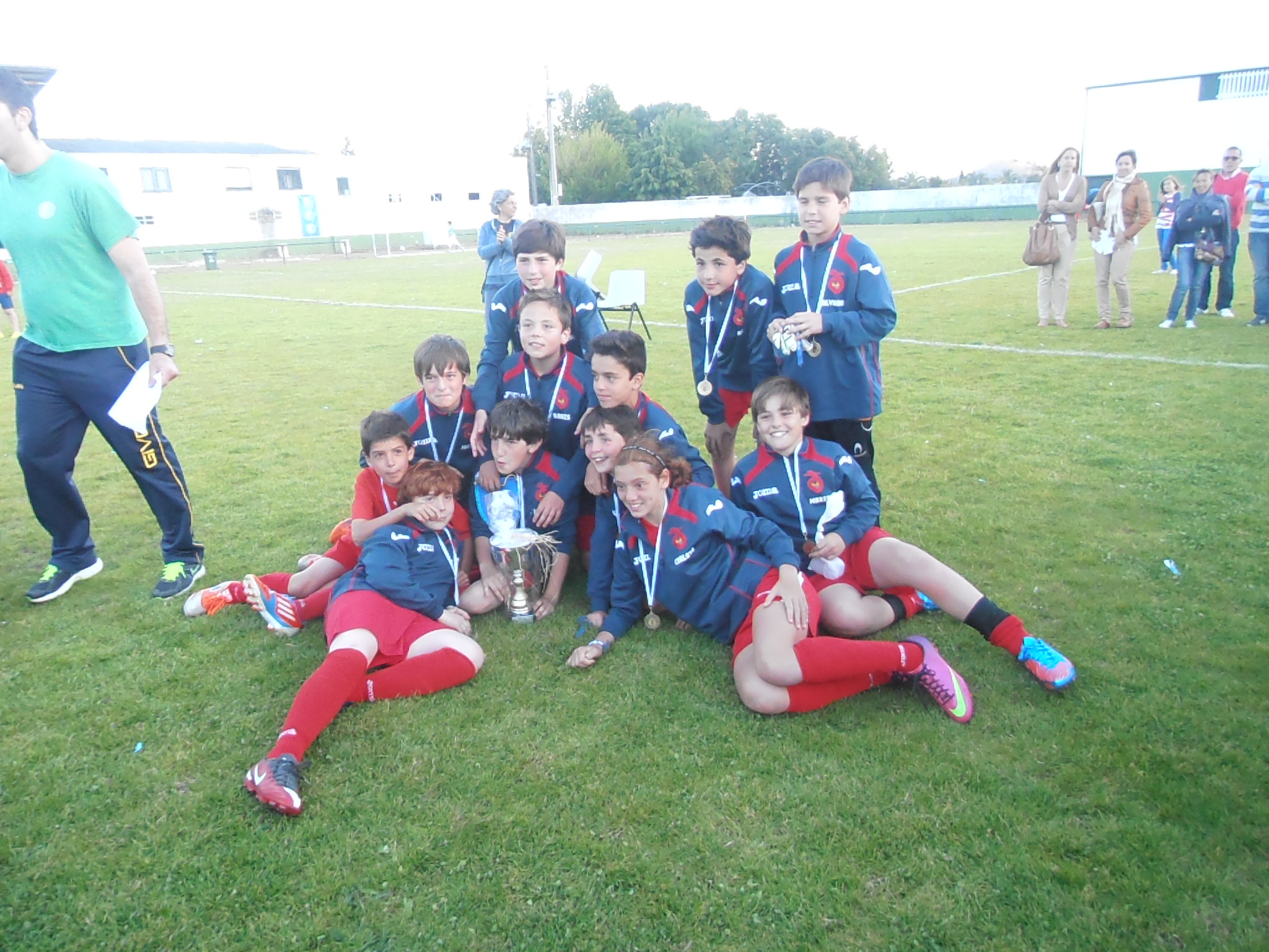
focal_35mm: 24
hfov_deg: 71.6
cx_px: 634
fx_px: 880
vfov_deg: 56.8
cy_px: 476
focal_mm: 4.2
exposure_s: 1/125
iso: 400
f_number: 3
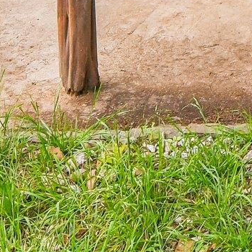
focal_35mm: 89
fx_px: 733
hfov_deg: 18.0
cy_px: -230
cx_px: 342
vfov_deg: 15.9
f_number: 8
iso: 400
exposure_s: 1/200
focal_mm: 12
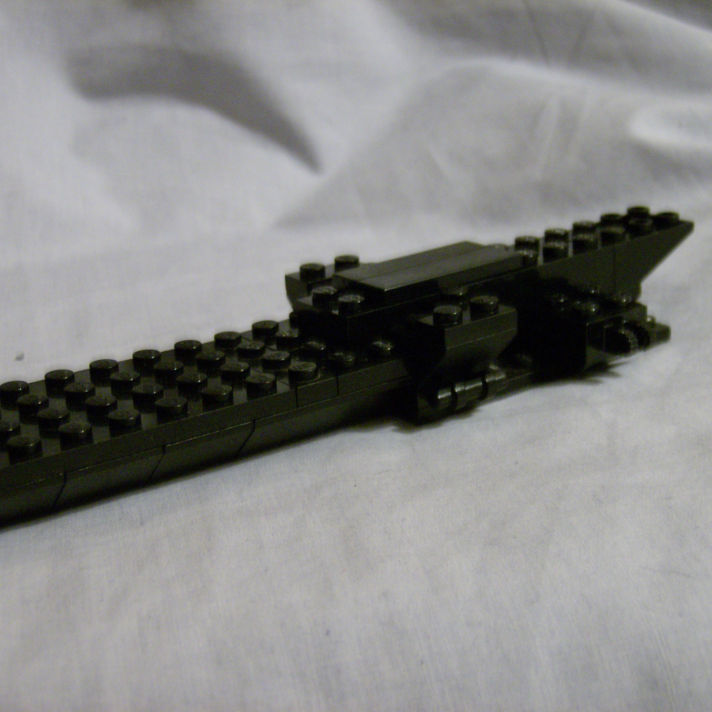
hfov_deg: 31.6
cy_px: 355
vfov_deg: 31.6
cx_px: 311
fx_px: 1257
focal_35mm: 54
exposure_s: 1/7.66
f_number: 3.1
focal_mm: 7.7
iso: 200
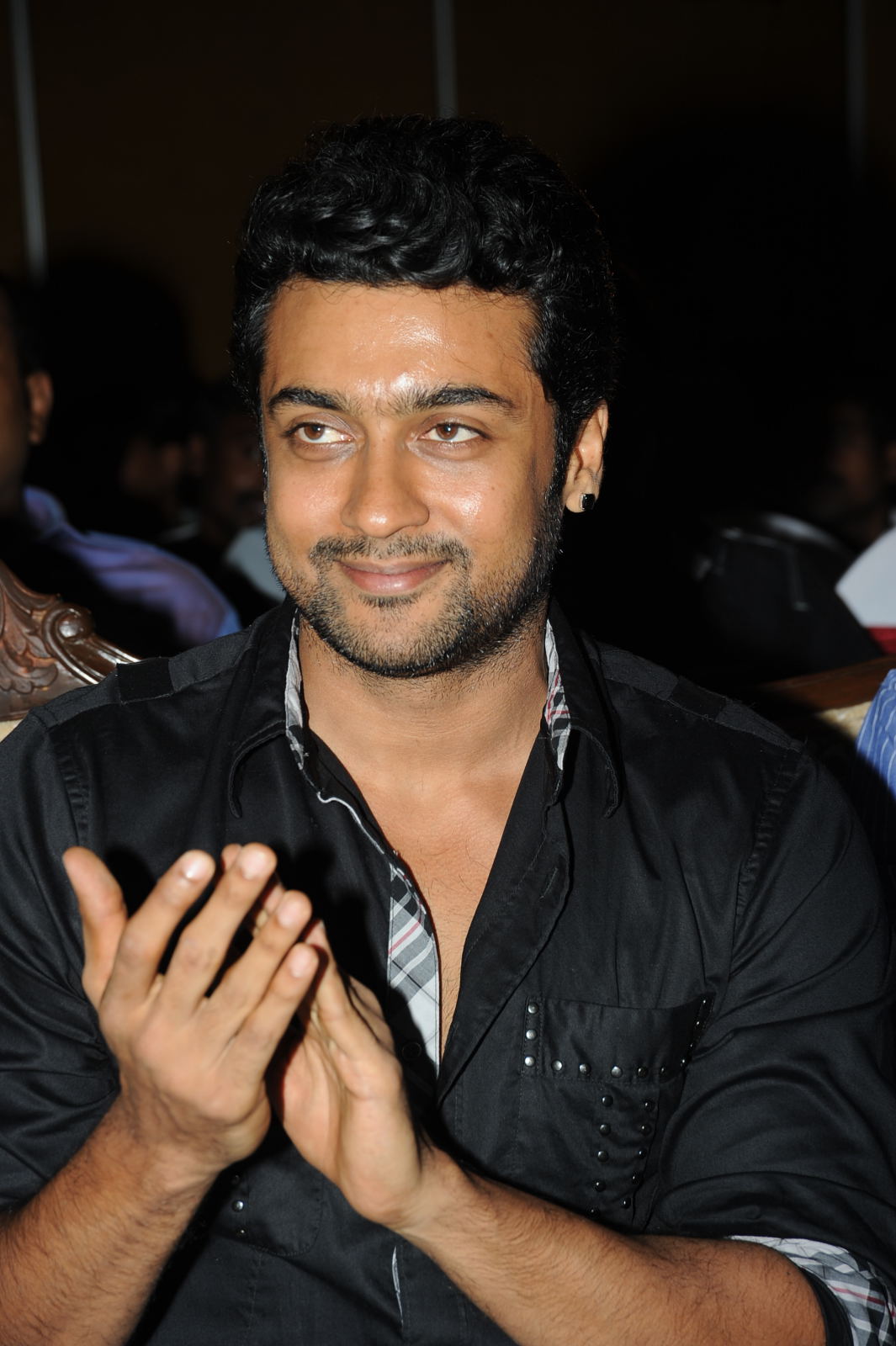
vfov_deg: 17.1
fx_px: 4485
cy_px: 673
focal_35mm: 120
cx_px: 448
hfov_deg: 11.4
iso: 200
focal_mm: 120
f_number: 8
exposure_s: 1/125
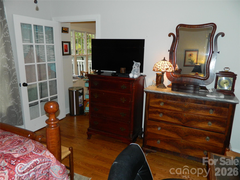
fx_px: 173
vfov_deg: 54.9
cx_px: 120
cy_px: 90
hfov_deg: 69.4
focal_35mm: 25
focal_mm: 4.5
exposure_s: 1/30
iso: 200
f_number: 3.1
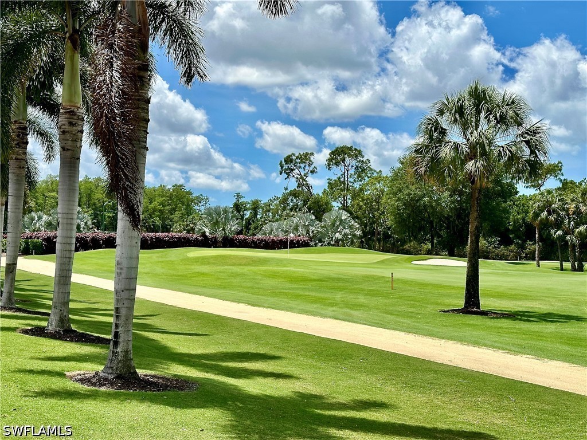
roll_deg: -1.2
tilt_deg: +2.1
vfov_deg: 30.3
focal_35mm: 48
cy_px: 220
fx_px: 814
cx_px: 294
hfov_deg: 39.7
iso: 64
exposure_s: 1/6623
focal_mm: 6.86
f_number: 1.78
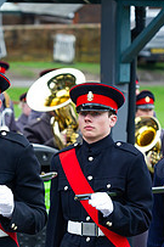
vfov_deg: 5.1
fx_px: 2751
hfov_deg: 3.4
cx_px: 111
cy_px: 177
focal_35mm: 402
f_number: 5
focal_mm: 122
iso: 400
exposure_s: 1/250
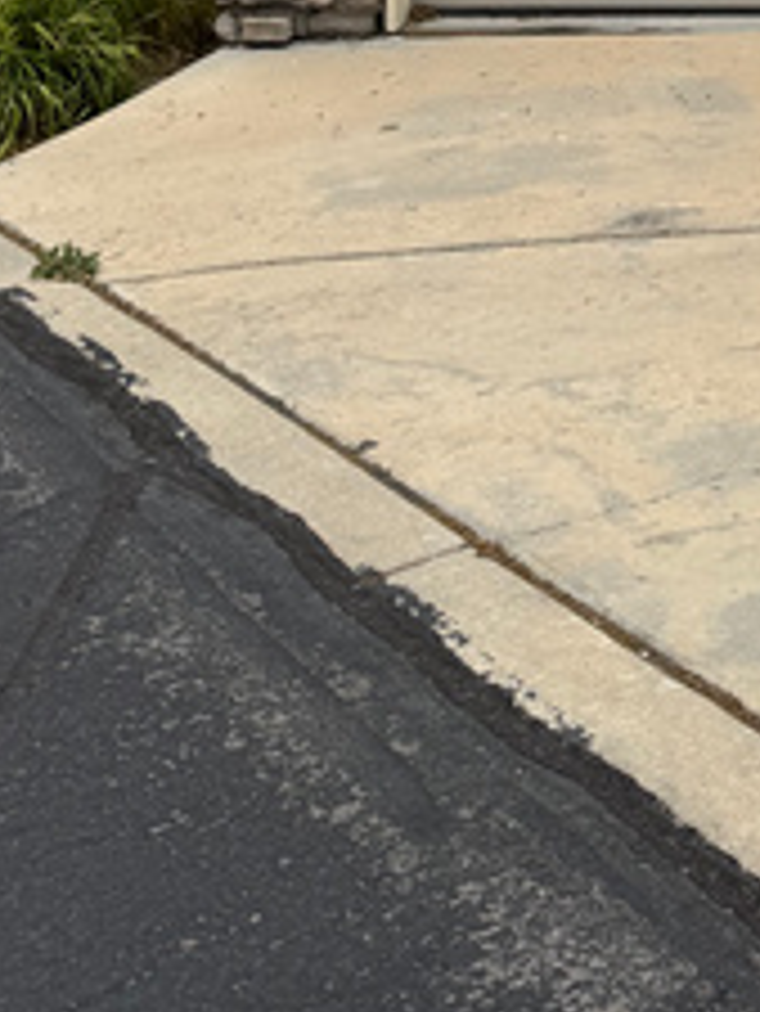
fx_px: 2398
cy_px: -373
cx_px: 989
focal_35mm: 82
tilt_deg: -4.1
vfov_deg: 21.2
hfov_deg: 17.0
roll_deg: +0.8
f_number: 1.78
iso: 80
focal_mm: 6.76
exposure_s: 1/5348
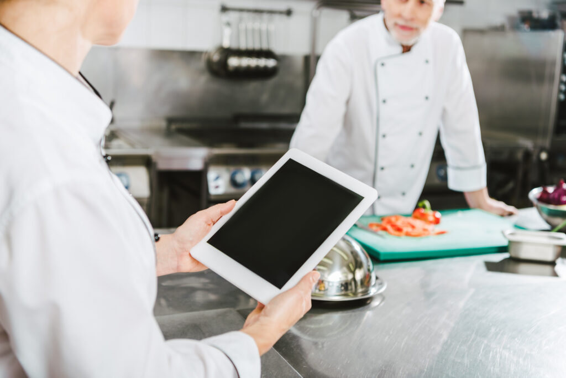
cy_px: 189
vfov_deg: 27.0
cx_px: 283
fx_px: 786
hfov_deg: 39.6
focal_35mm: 50
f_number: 3.5
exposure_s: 1/200
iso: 50
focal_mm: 50
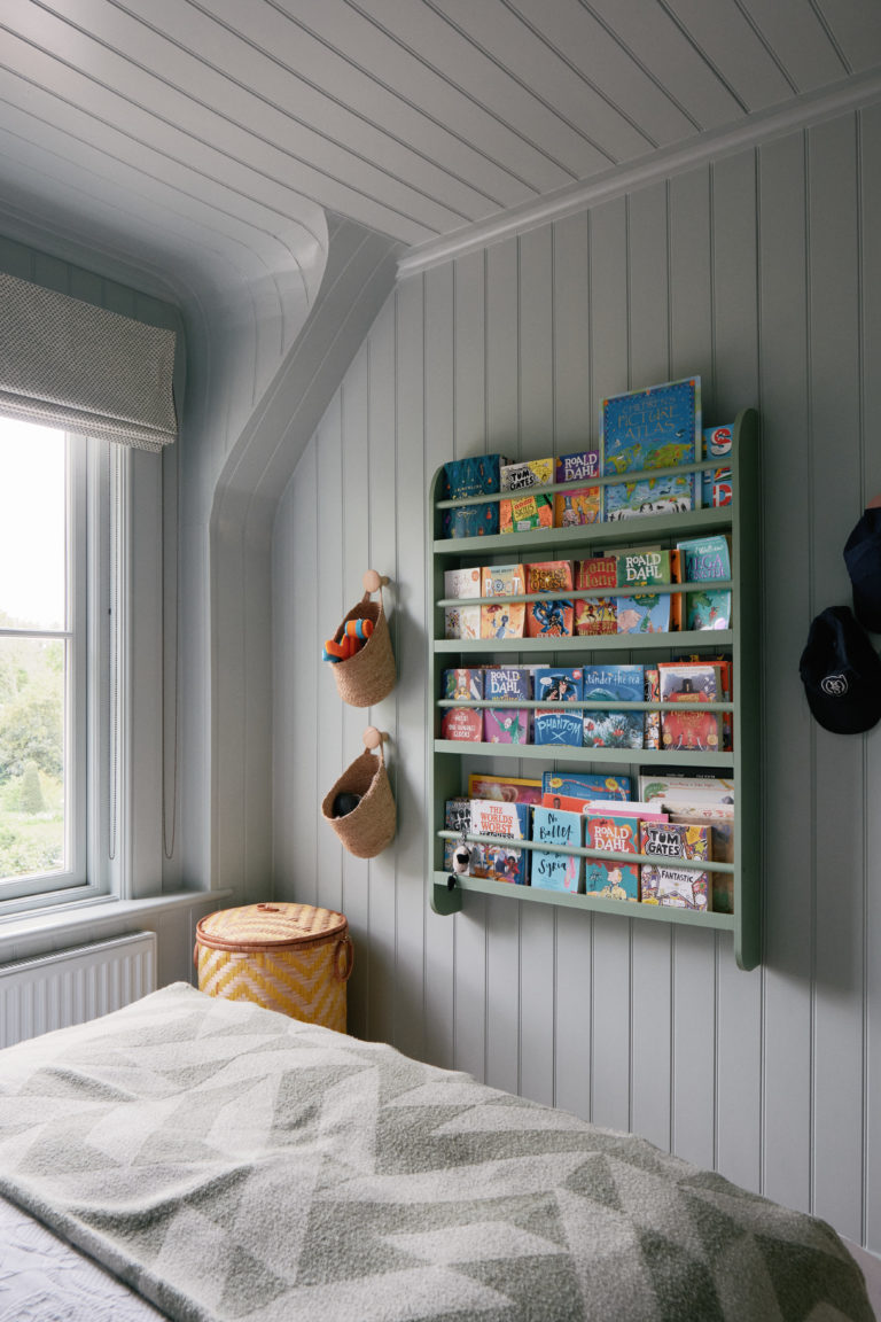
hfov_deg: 53.1
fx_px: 881
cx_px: 440
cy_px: 661
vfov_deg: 73.7
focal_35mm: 24
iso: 640
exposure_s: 1/20
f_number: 6.4
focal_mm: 16
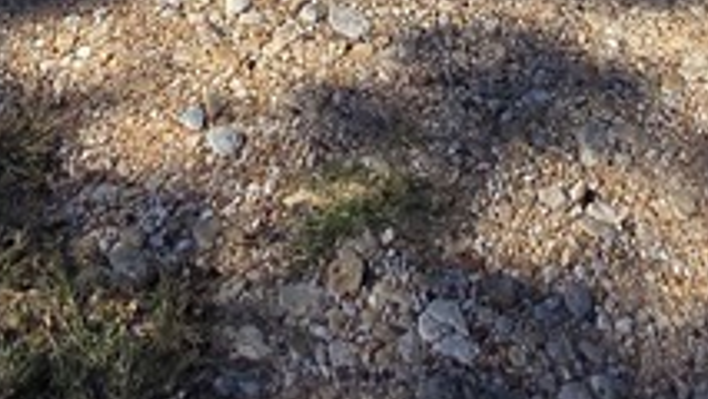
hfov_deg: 30.9
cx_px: 266
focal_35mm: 68
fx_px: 1277
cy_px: -868
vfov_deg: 10.6
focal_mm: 2.2
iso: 50
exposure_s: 1/2169
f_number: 2.2
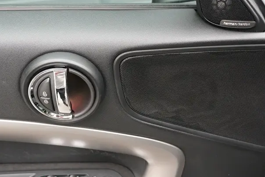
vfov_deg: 29.5
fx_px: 336
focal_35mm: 46
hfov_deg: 43.0
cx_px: 130
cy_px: 91
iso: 6400
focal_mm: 23
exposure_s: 1/125
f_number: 4
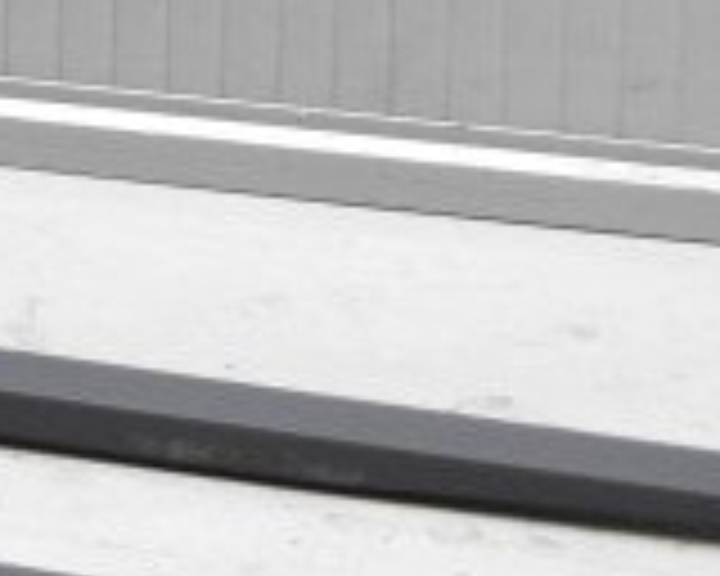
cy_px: -886
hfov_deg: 7.2
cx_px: -1611
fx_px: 4965
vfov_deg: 6.3
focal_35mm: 233
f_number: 4.5
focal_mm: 22
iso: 1600
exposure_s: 1/30
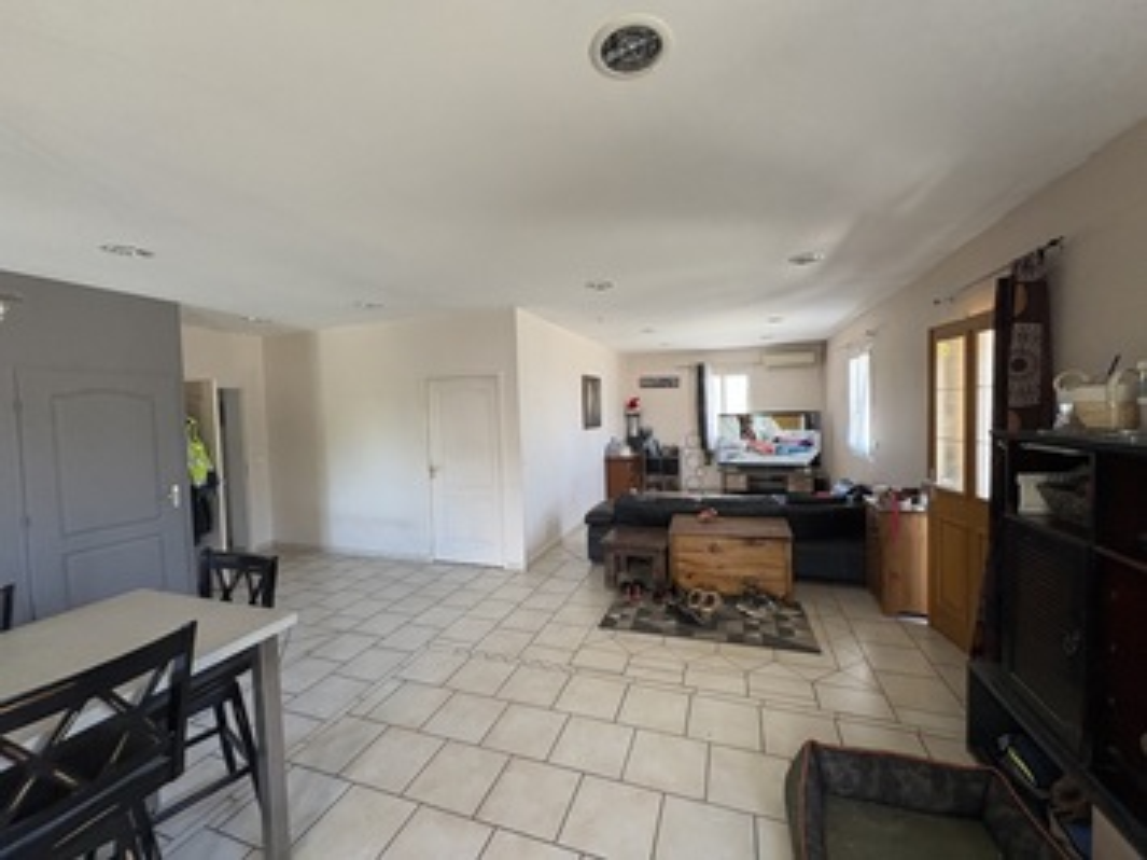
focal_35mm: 14
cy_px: 430
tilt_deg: -3.0
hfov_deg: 102.1
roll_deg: +1.1
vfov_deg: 85.6
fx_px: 464
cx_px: 574
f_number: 2.2
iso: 250
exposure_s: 1/91
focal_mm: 2.22
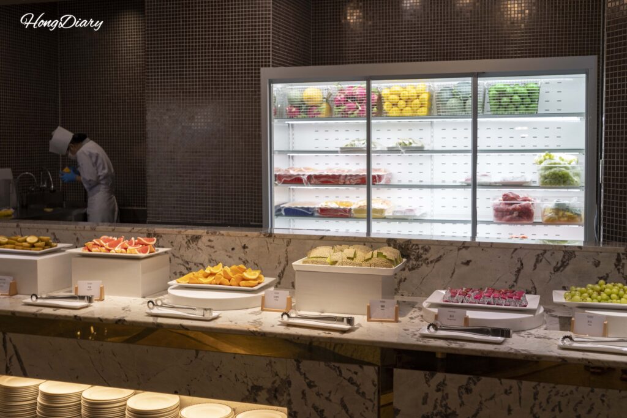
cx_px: 314
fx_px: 714
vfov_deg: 32.6
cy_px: 209
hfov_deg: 47.4
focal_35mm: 41
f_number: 5.6
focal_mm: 41
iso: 250
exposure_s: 1/60
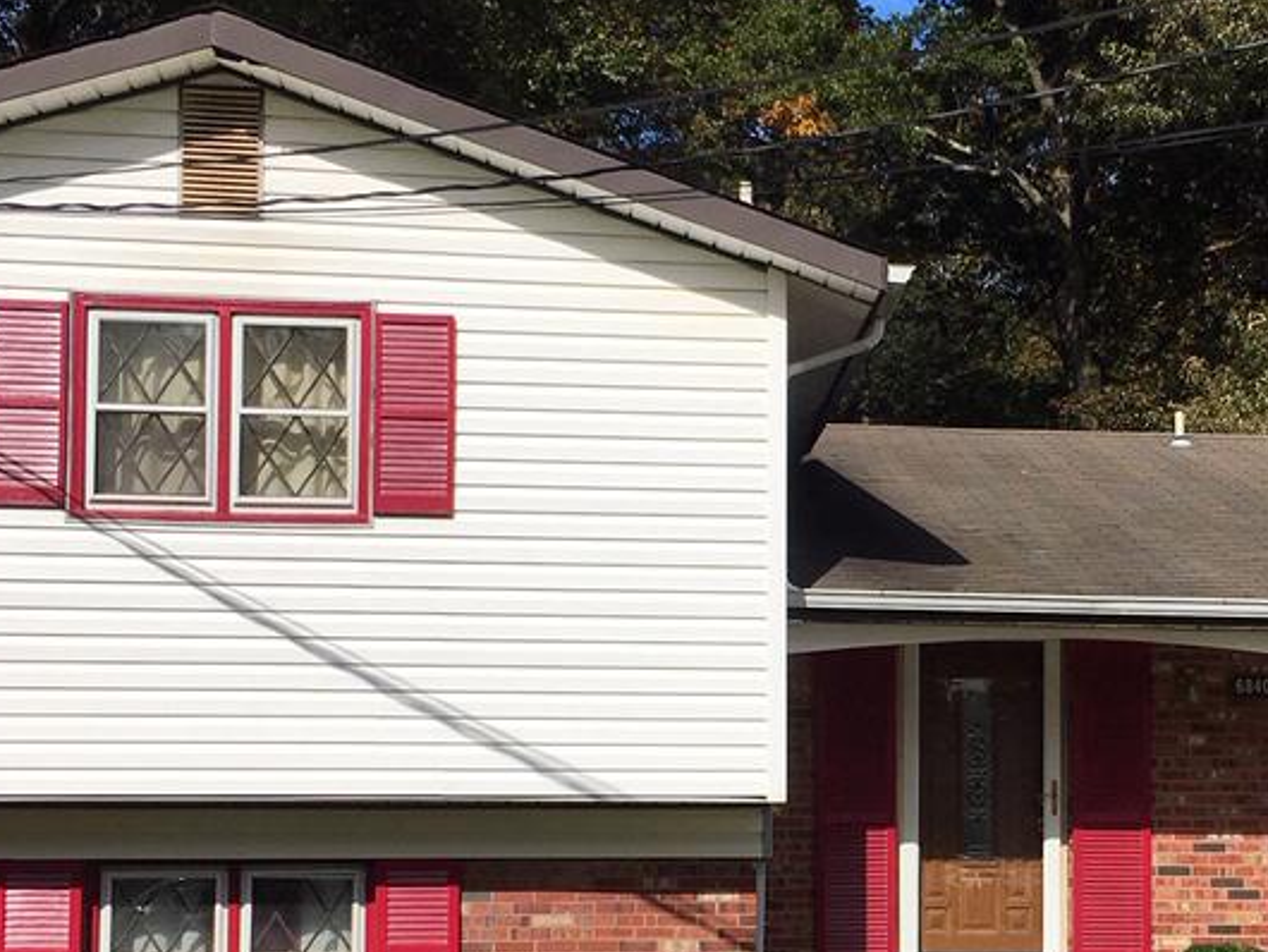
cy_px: 739
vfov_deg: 20.8
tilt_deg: +6.9
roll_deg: -0.3
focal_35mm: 70
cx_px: 1002
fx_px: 2565
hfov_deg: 27.3
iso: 25
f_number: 2.2
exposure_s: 1/3344
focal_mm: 4.15
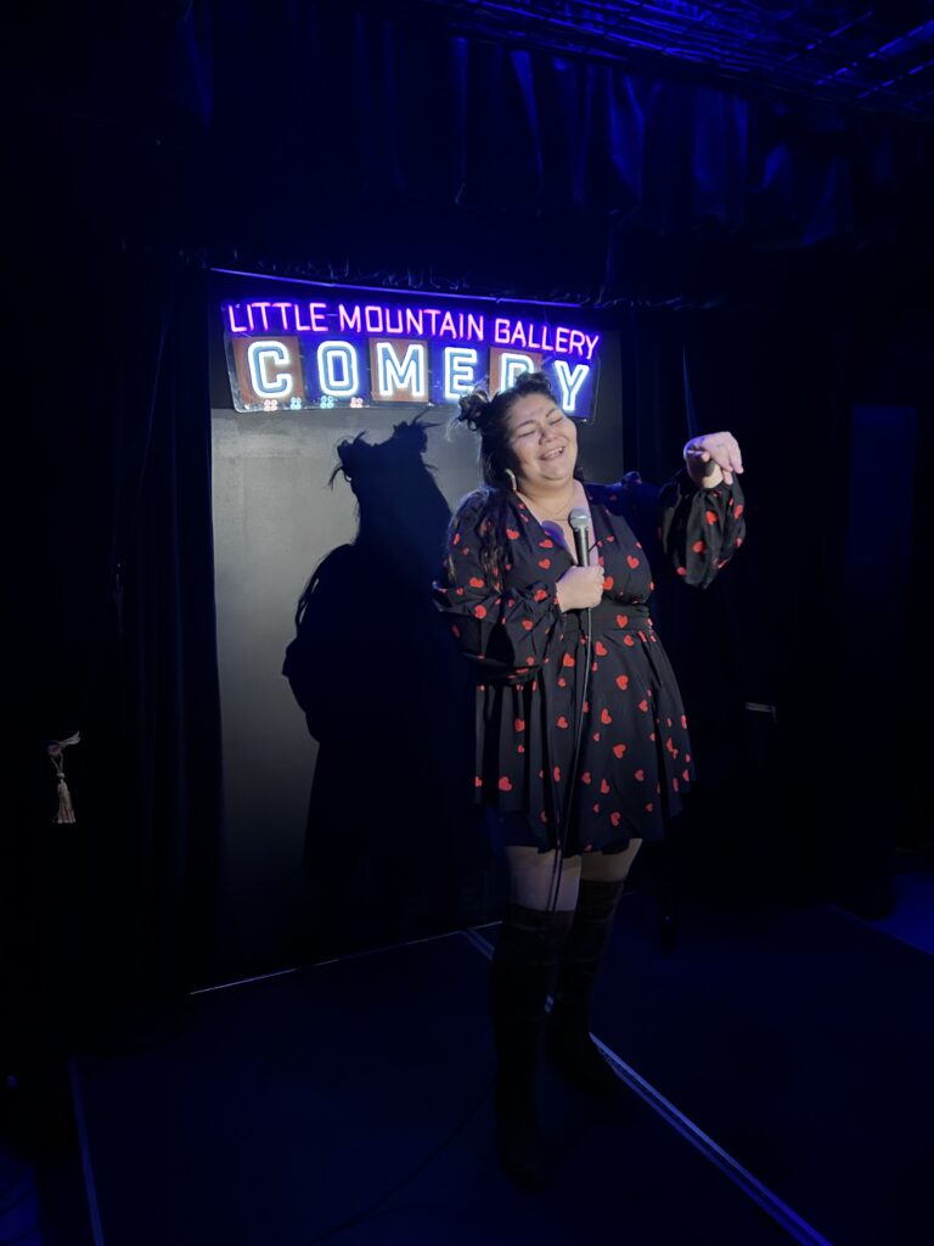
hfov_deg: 53.1
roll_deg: +0.1
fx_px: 935
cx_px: 467
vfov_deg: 67.3
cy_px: 623
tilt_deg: -7.5
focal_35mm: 26
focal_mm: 5.7
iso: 500
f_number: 1.5
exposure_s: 1/34
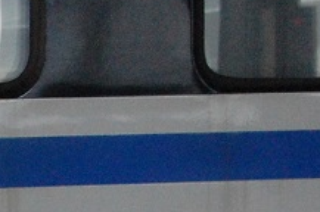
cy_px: 534
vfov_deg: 2.8
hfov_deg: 4.1
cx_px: -525
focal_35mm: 487
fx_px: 4322
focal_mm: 55
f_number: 8
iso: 1600
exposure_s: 1/250
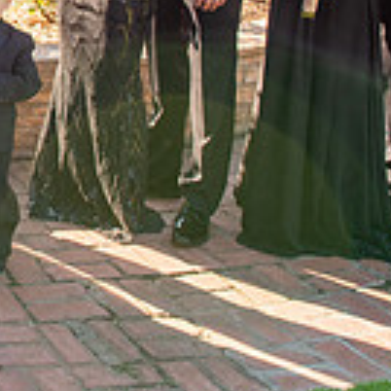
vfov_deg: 16.9
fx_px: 1265
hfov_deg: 15.9
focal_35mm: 99
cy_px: -54
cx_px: -216
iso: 200
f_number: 5.6
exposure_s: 1/250
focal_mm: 27
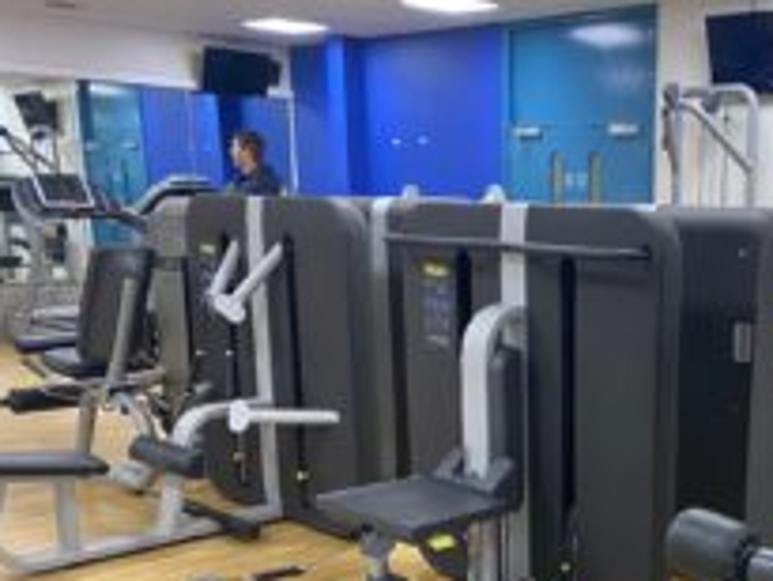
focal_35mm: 48
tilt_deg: -15.9
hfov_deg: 37.9
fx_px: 1073
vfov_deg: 29.2
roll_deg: -1.5
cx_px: 637
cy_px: 506
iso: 160
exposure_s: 1/50
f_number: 1.8
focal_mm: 4.25
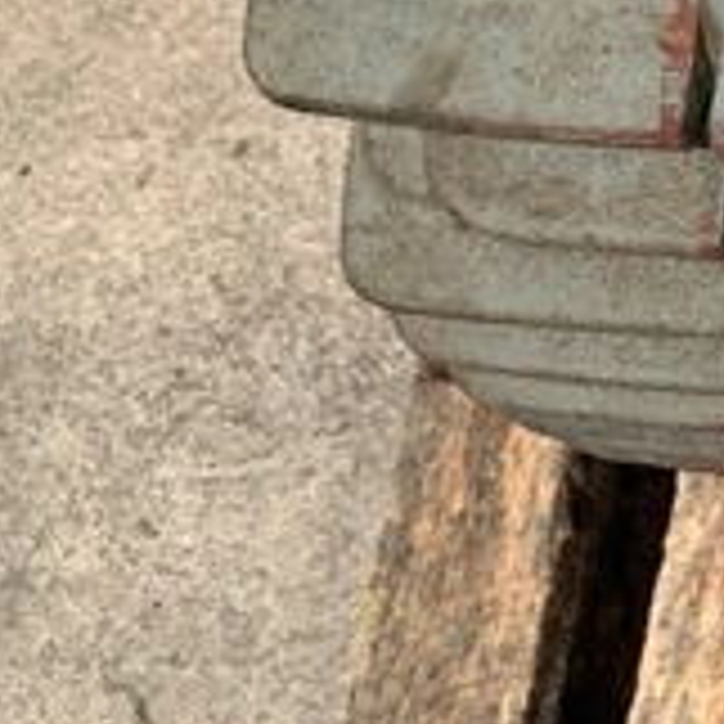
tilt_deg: -65.5
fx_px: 2532
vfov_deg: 15.5
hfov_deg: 13.3
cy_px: -214
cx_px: 1574
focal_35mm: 107
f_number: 1.8
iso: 25
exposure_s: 1/2915
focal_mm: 4.25
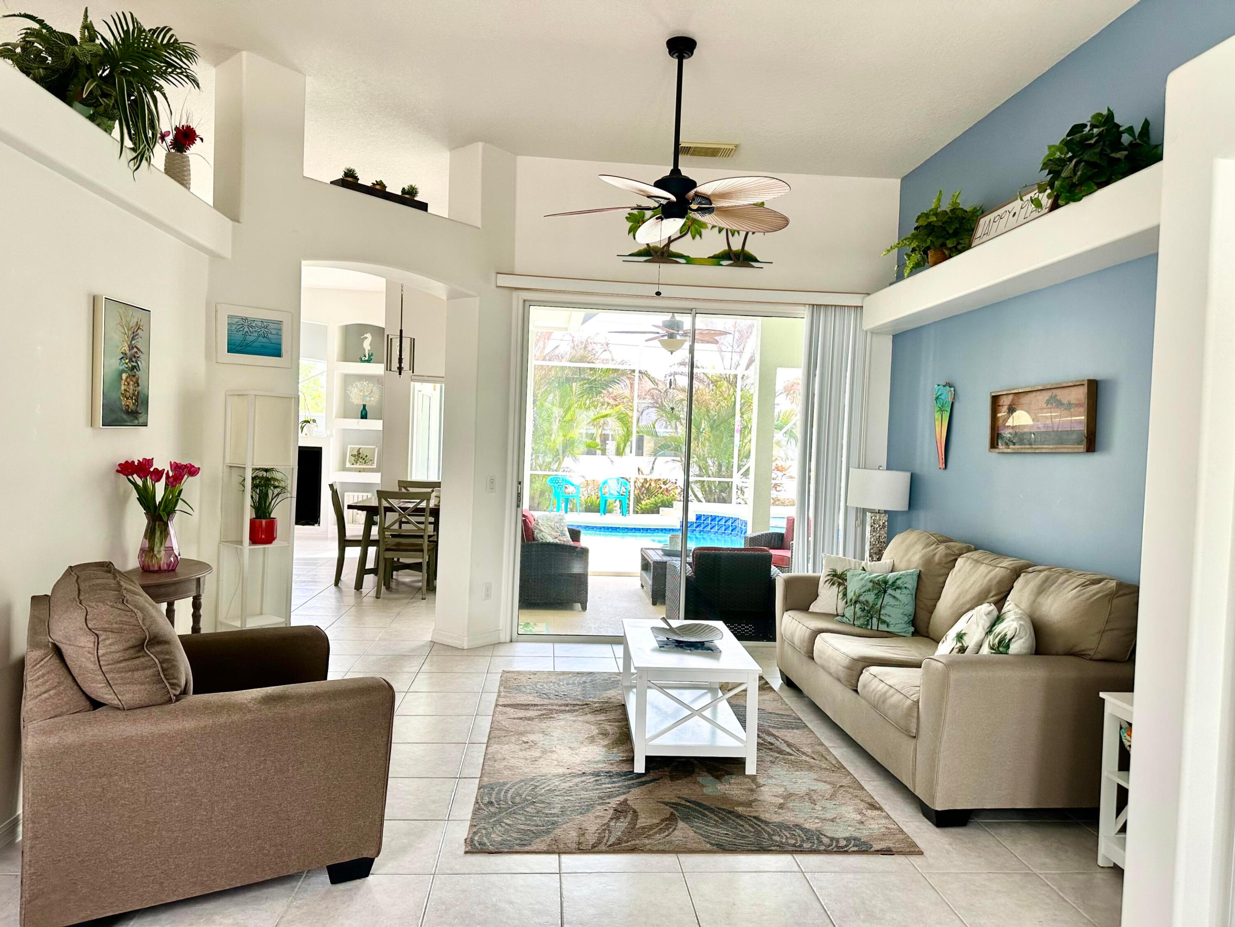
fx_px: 856
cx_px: 618
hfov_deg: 71.6
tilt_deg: -1.8
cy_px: 464
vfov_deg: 56.8
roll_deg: -2.7
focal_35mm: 24
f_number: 1.78
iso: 100
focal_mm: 6.86
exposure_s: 1/121
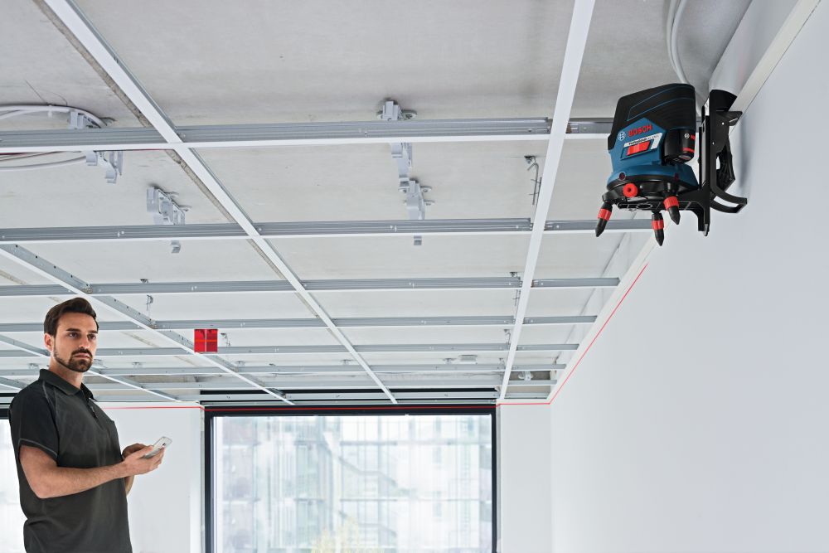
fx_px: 1036
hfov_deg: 43.6
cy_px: 276
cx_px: 414
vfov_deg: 29.9
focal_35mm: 45
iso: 320
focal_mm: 45
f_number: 13
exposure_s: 1/20
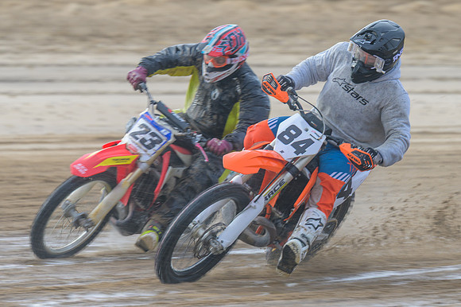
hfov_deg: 7.1
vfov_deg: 4.7
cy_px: 165
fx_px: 3733
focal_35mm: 292
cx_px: 195
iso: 64
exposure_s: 1/200
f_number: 4
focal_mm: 145
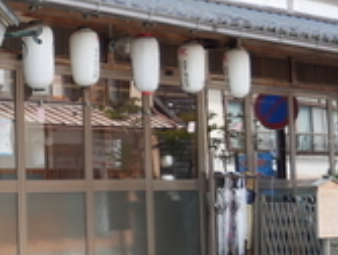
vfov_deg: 12.1
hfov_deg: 14.9
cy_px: 19
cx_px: -184
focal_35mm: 122
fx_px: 1194
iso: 200
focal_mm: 17
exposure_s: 1/125
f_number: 3.8
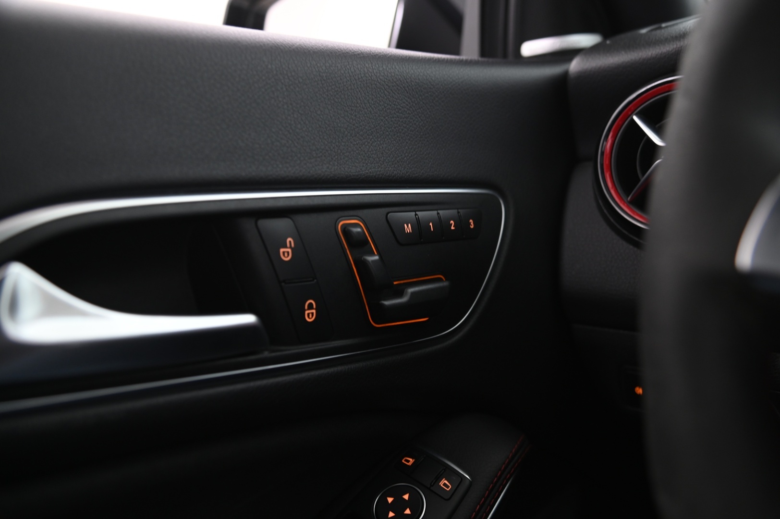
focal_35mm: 32
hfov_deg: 58.8
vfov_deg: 41.1
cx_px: 390
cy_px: 260
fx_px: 693
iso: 1000
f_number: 4
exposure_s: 1/8
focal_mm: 32
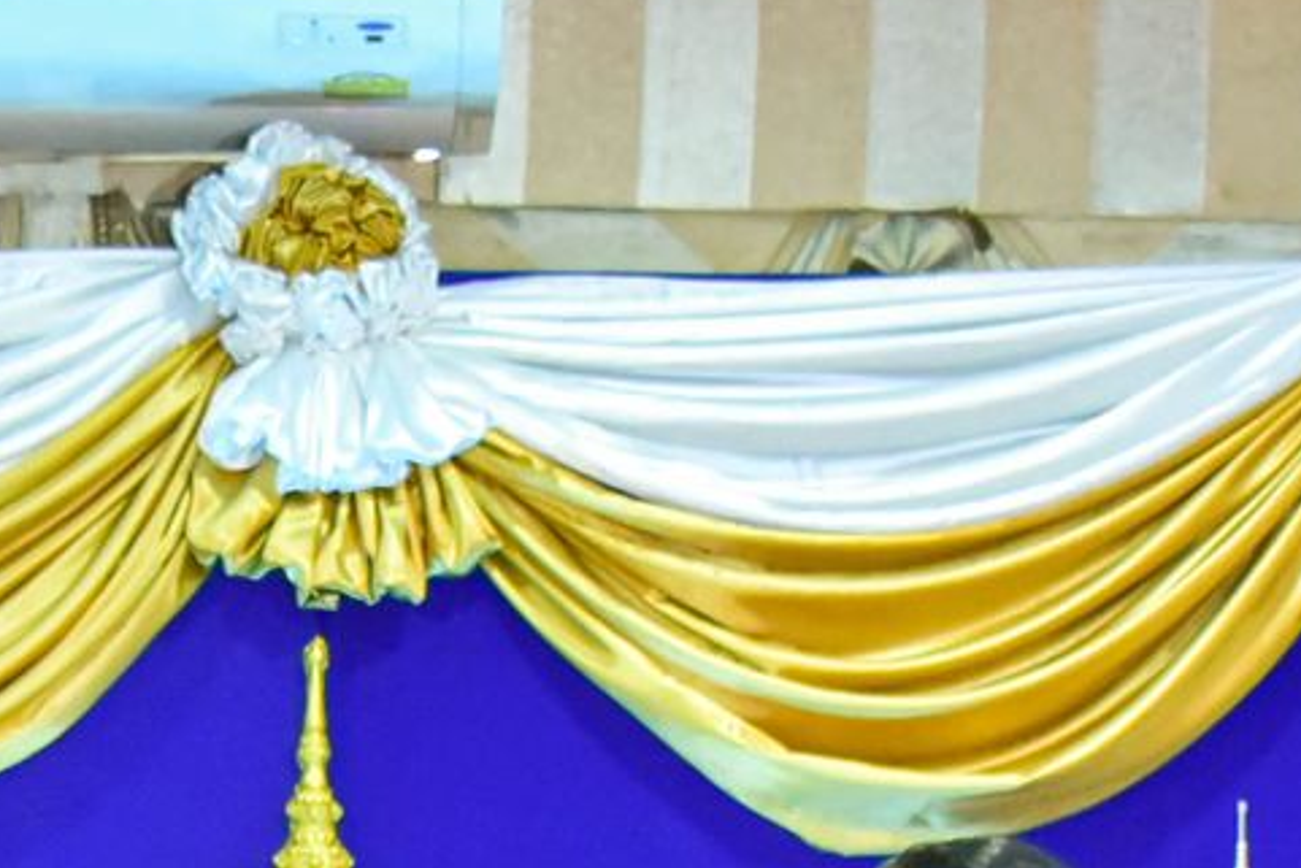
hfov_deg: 10.9
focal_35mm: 187
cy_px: 1873
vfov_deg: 7.0
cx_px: 114
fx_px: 6760
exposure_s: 1/160
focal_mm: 36
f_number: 5.6
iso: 4000
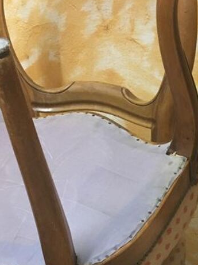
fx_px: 641
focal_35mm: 84
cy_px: 366
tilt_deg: -49.3
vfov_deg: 20.7
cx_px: 149
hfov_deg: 17.5
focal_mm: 4.15
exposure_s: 1/33
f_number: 2.2
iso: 160
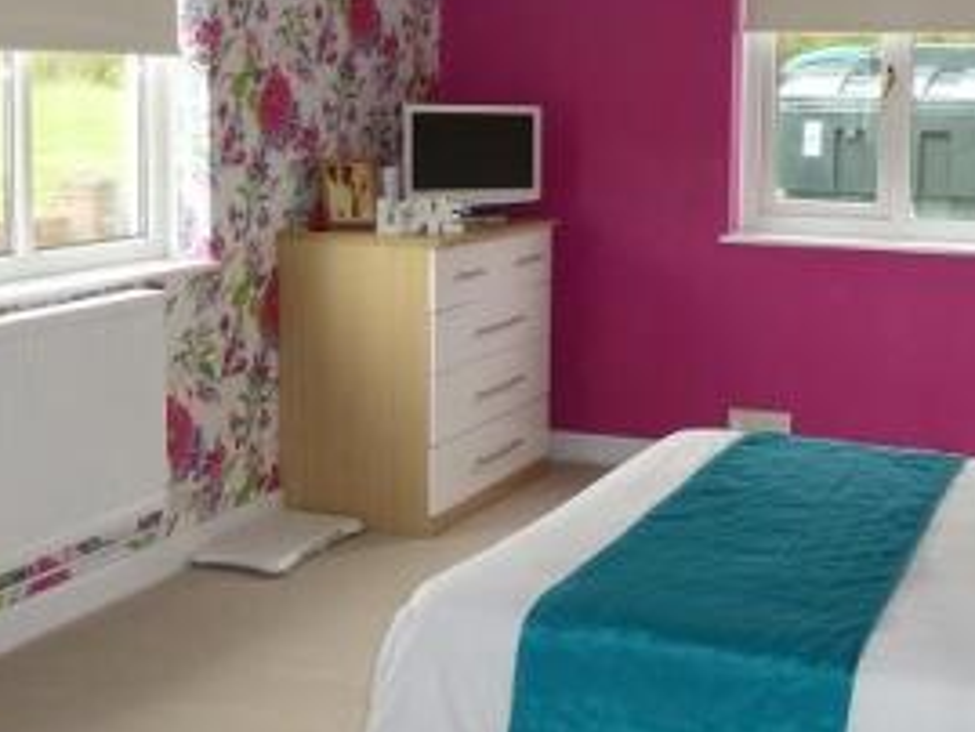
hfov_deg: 36.2
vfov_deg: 27.8
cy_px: 226
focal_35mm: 52
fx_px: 1465
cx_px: 698
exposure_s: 1/60
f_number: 3.3
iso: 400
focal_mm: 4.3
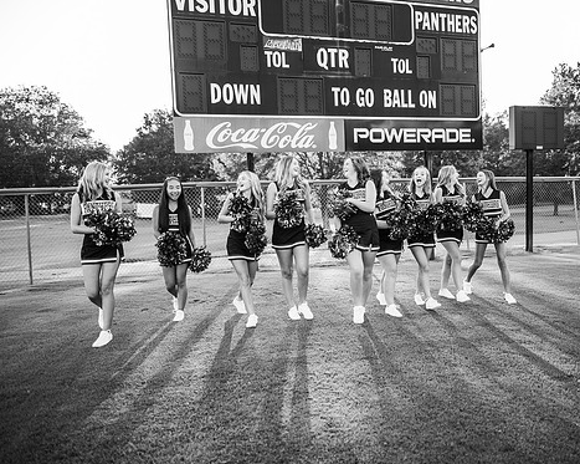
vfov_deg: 51.5
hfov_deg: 61.9
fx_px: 480
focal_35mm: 28
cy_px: 226
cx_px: 334
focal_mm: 24
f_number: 2
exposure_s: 1/500
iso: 125
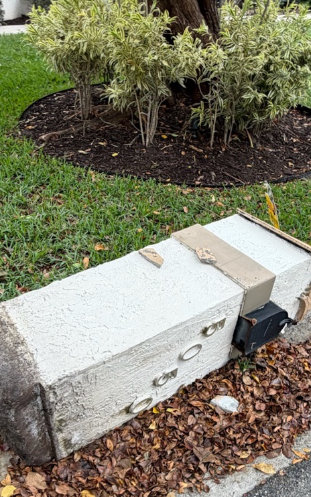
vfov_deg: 58.2
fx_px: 434
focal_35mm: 32
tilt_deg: -39.4
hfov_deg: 39.4
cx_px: 153
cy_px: 335
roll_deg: +1.6
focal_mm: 2.22
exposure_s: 1/137
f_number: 2.2
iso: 40
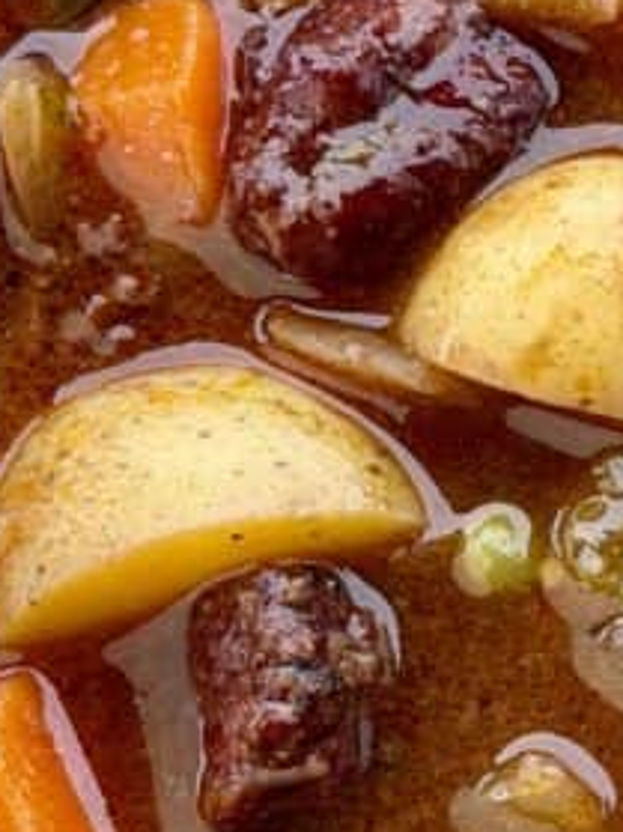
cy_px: 319
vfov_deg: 11.2
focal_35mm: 176
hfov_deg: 8.2
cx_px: 1008
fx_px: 4227
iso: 64
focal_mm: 6.76
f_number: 1.78
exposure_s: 1/549
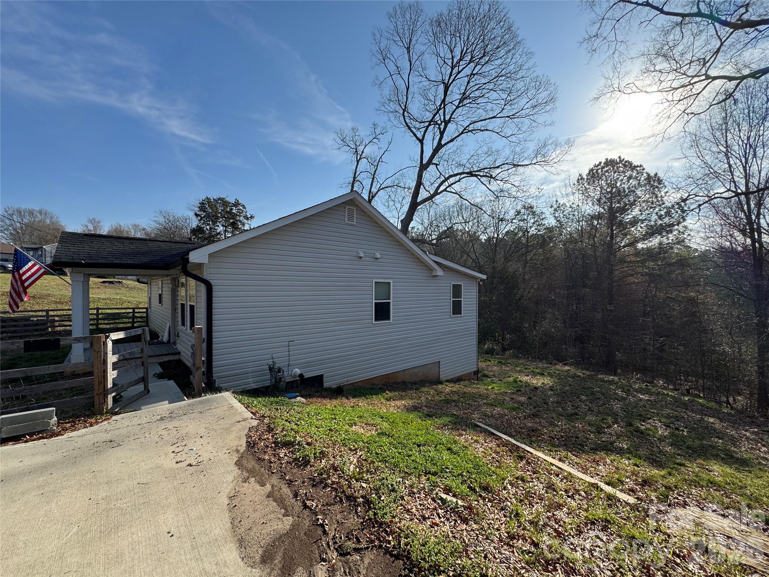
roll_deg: +0.3
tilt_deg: +0.1
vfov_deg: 85.7
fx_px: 311
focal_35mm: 14
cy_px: 288
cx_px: 384
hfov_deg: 102.1
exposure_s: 1/1063
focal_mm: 2.22
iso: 40
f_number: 2.2
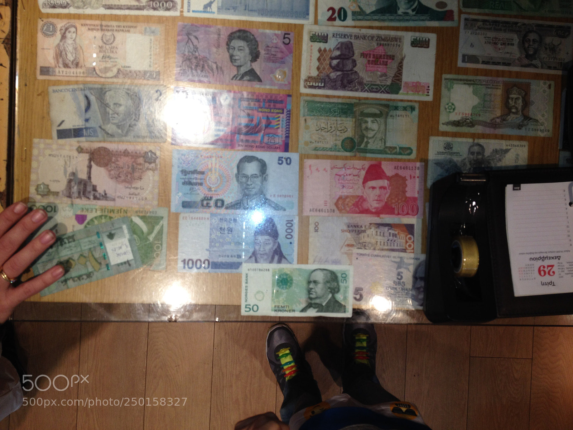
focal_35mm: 35
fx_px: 579
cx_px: 286
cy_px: 215
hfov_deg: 52.6
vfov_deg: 40.7
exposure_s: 1/82
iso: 50
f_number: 2.4
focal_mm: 4.28
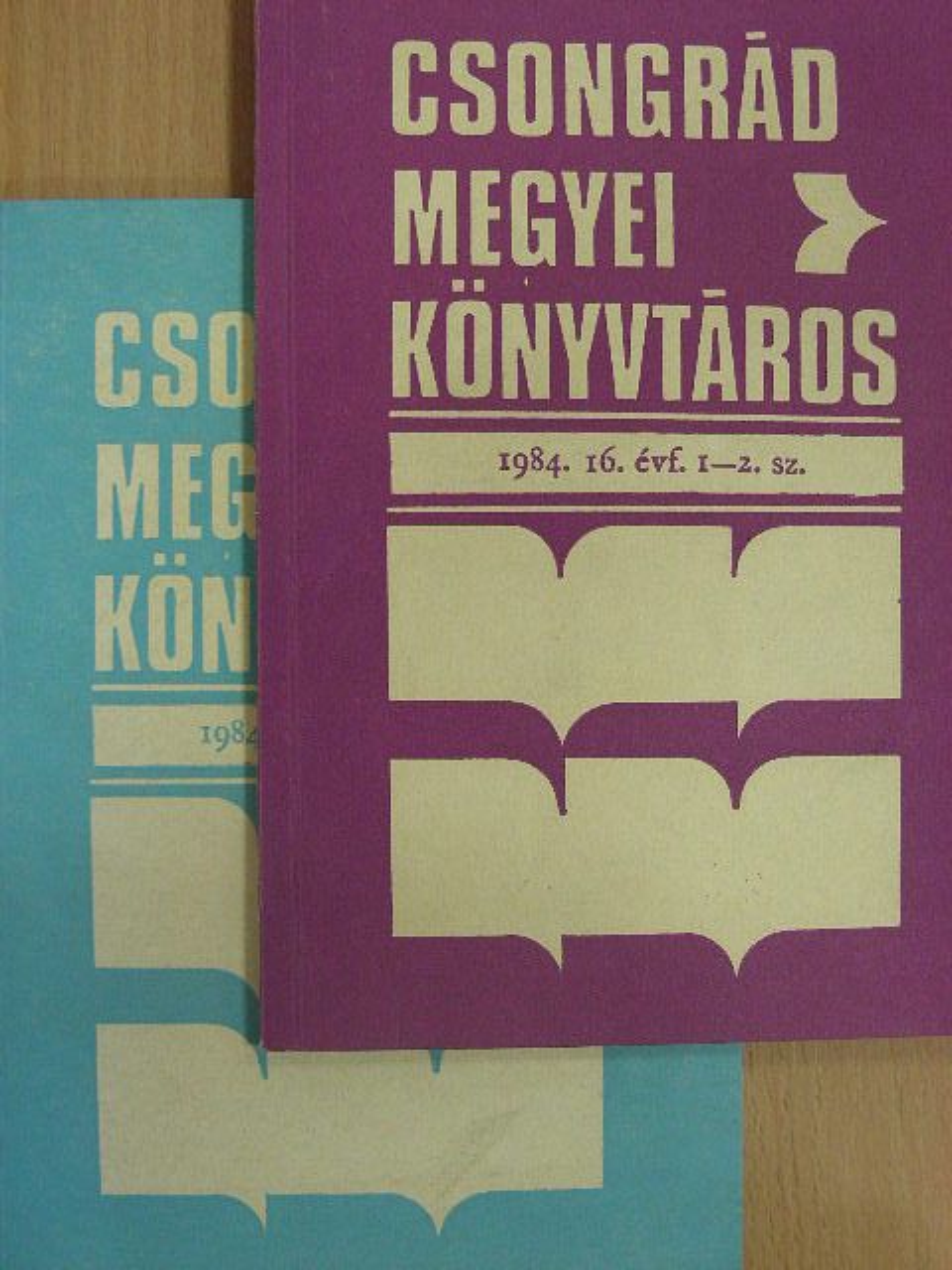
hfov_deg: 27.5
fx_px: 1943
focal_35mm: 53
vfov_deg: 36.2
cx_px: 476
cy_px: 635
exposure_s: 1/23.6
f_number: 3.5
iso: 200
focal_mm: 8.8
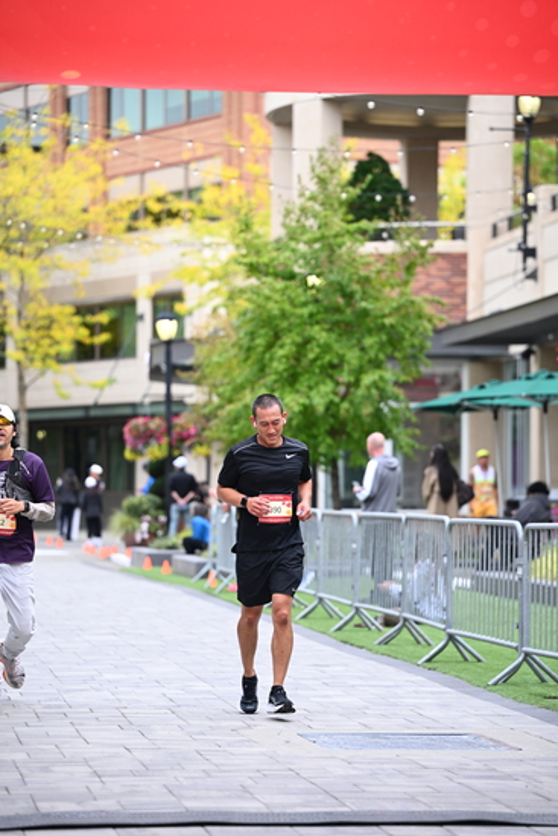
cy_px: 418
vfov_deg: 16.4
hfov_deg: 11.0
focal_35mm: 125
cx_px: 279
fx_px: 2904
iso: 640
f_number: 2.8
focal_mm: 125
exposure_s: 1/1600
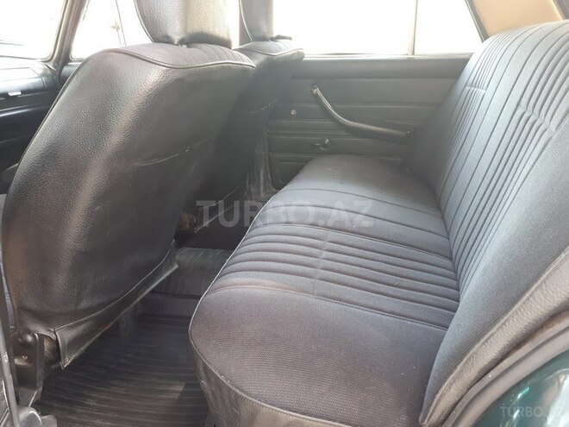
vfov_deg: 51.4
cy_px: 214
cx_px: 284
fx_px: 444
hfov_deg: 65.3
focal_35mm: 27
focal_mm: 3.6
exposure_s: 1/24
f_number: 1.9
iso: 200
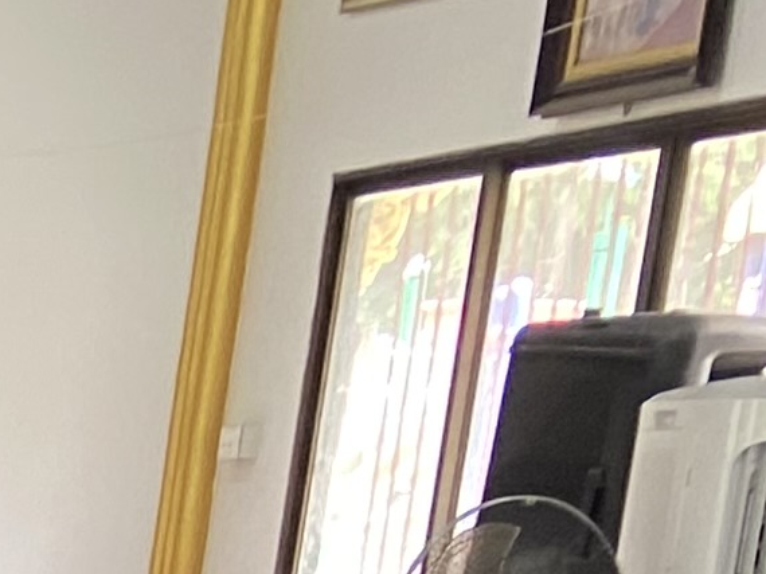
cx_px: -1540
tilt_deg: -19.1
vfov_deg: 7.0
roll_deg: -0.7
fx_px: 4070
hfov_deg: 8.8
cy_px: 1877
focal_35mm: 184
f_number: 1.8
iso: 125
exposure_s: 1/62
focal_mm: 4.25
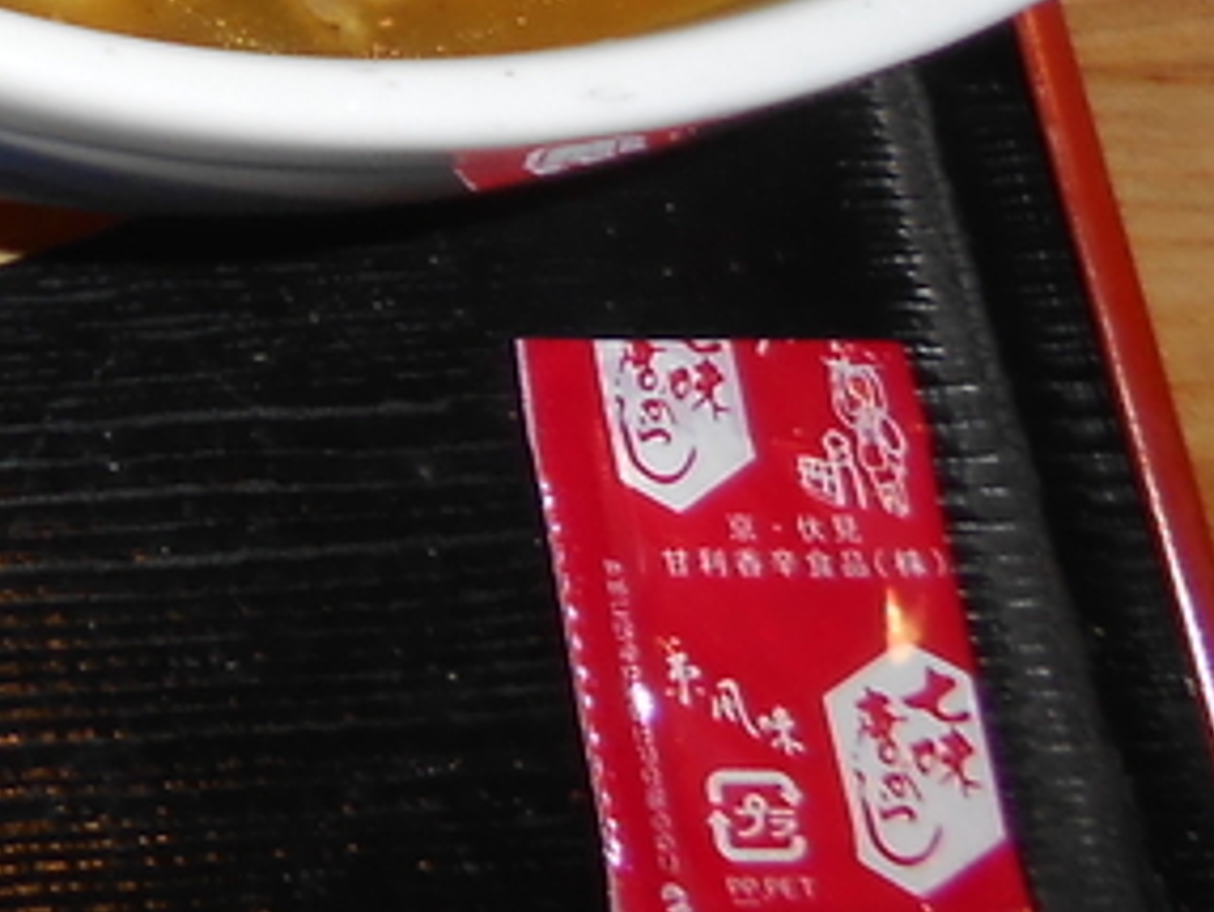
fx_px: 3826
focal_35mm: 109
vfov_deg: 12.1
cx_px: -1273
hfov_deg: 14.6
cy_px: -920
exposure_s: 1/25
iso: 80
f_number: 3.5
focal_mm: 4.6
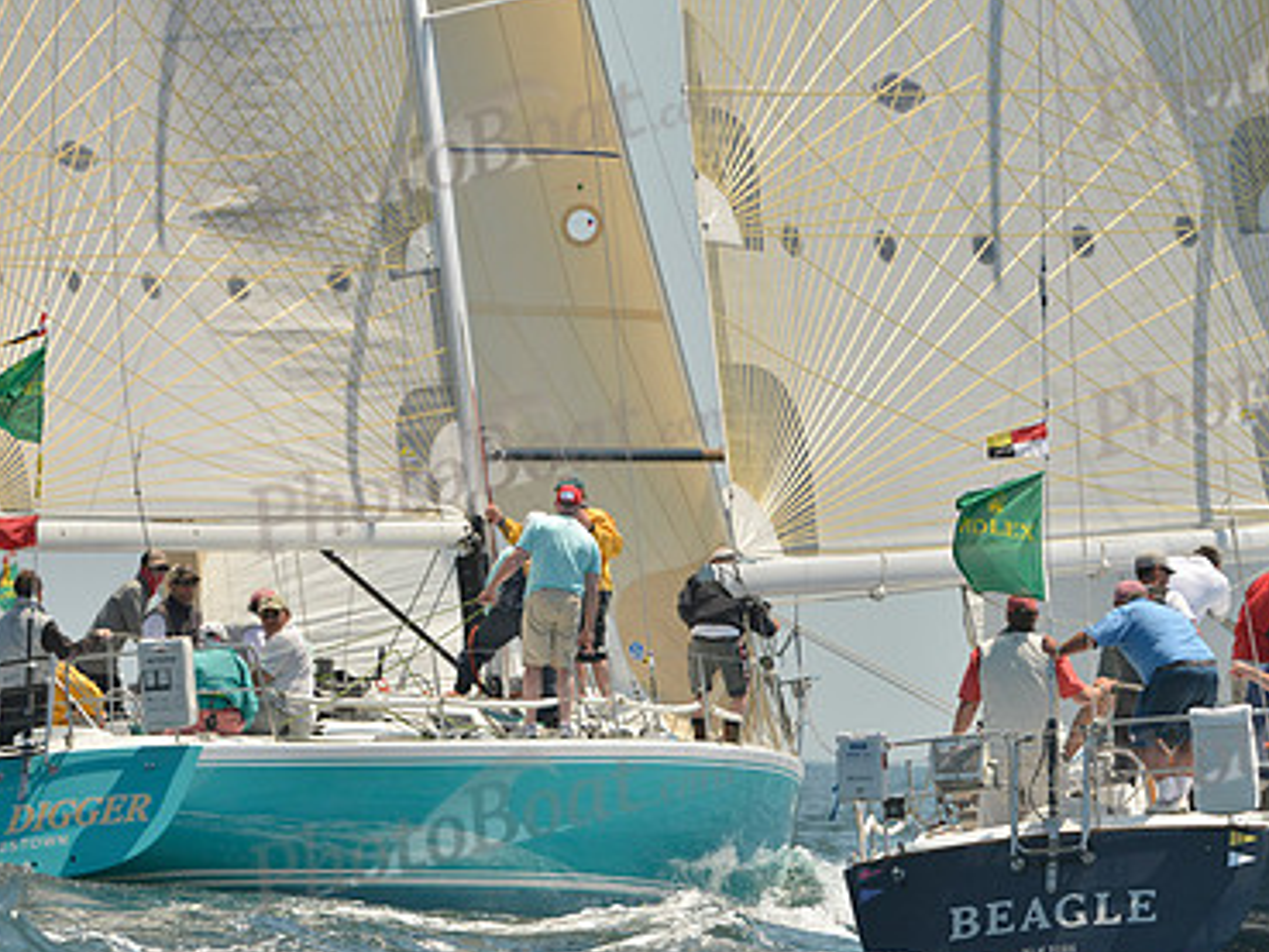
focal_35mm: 514
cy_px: 596
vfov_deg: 2.9
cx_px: 915
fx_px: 18849
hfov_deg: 3.9
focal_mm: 340
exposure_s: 1/1250
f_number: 7.1
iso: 280
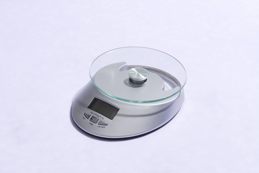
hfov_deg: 24.6
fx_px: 594
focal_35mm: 82
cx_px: 130
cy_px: 86
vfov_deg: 16.6
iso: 125
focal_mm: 55
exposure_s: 1/30
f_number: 20
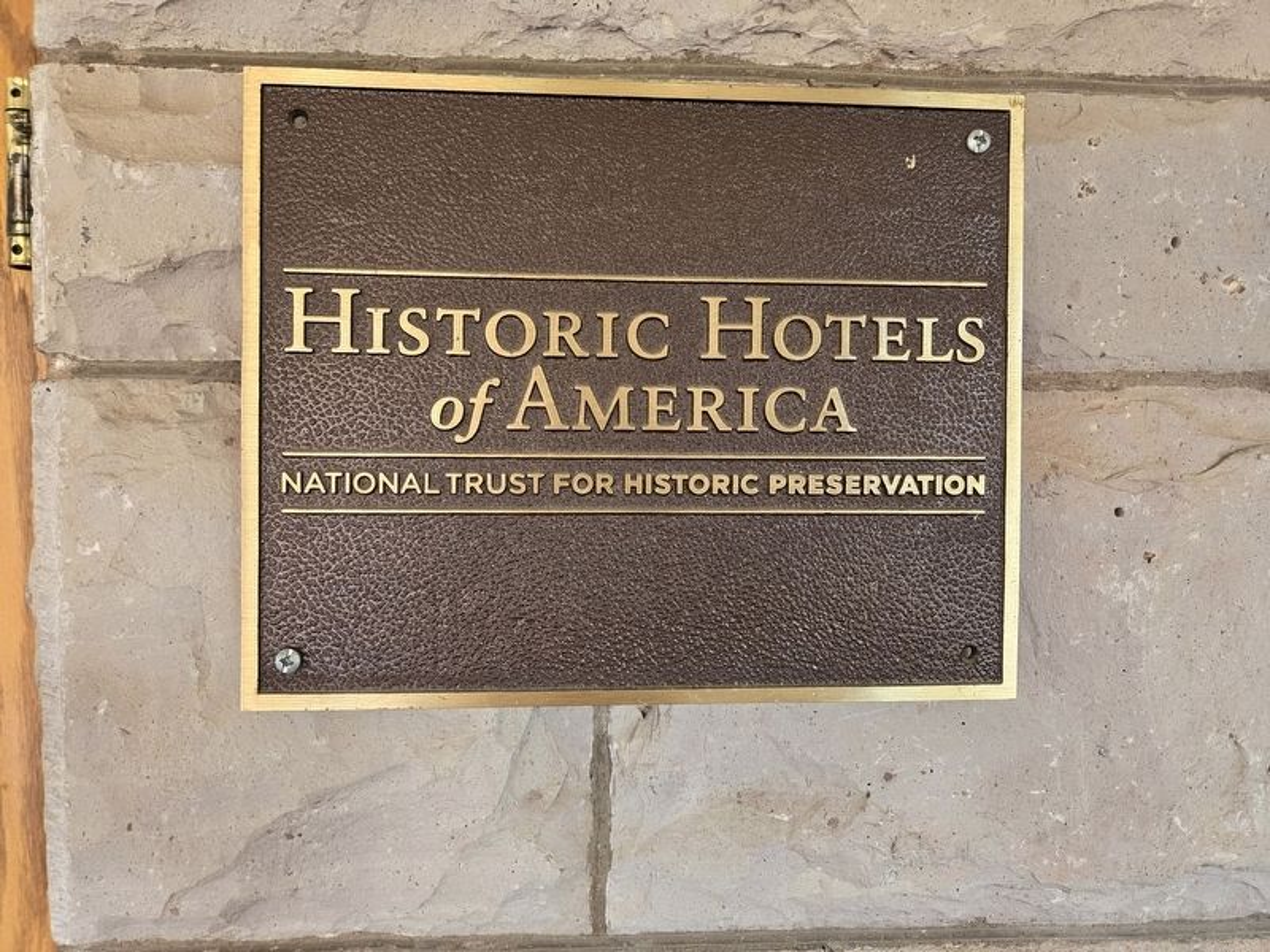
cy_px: 476
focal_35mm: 23
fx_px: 844
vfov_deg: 58.9
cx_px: 635
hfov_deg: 73.9
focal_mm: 5.4
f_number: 1.8
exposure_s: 1/120
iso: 500
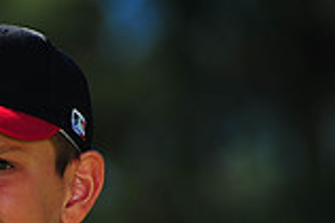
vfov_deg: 2.1
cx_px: -53
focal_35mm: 660
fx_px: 6135
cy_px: 378
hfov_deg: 3.1
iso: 200
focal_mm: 180
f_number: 3.5
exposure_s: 1/1250
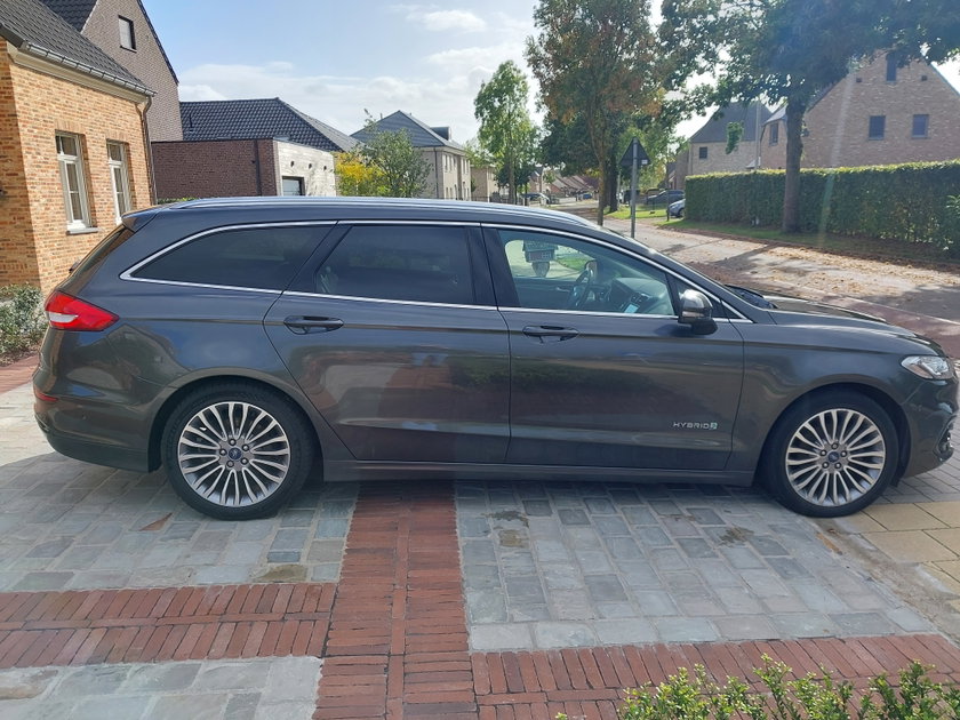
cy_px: 360
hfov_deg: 65.3
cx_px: 480
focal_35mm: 27
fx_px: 749
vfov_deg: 51.4
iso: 20
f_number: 1.8
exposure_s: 1/331
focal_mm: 4
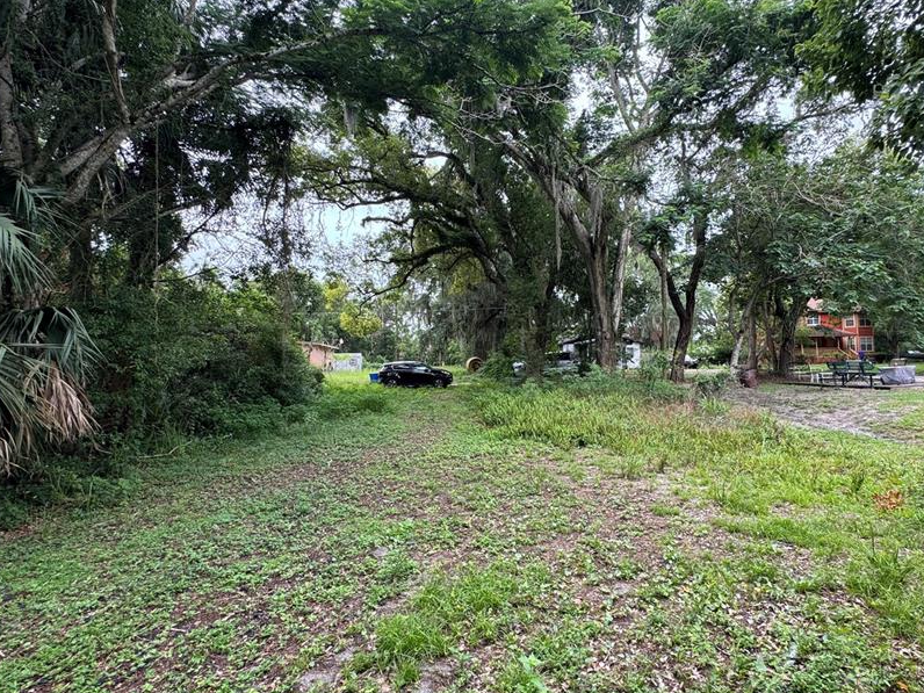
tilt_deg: +1.2
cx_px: 507
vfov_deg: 71.6
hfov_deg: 87.5
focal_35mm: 18
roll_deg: +1.1
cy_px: 351
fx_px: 480
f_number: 2.2
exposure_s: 1/168
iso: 40
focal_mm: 2.22
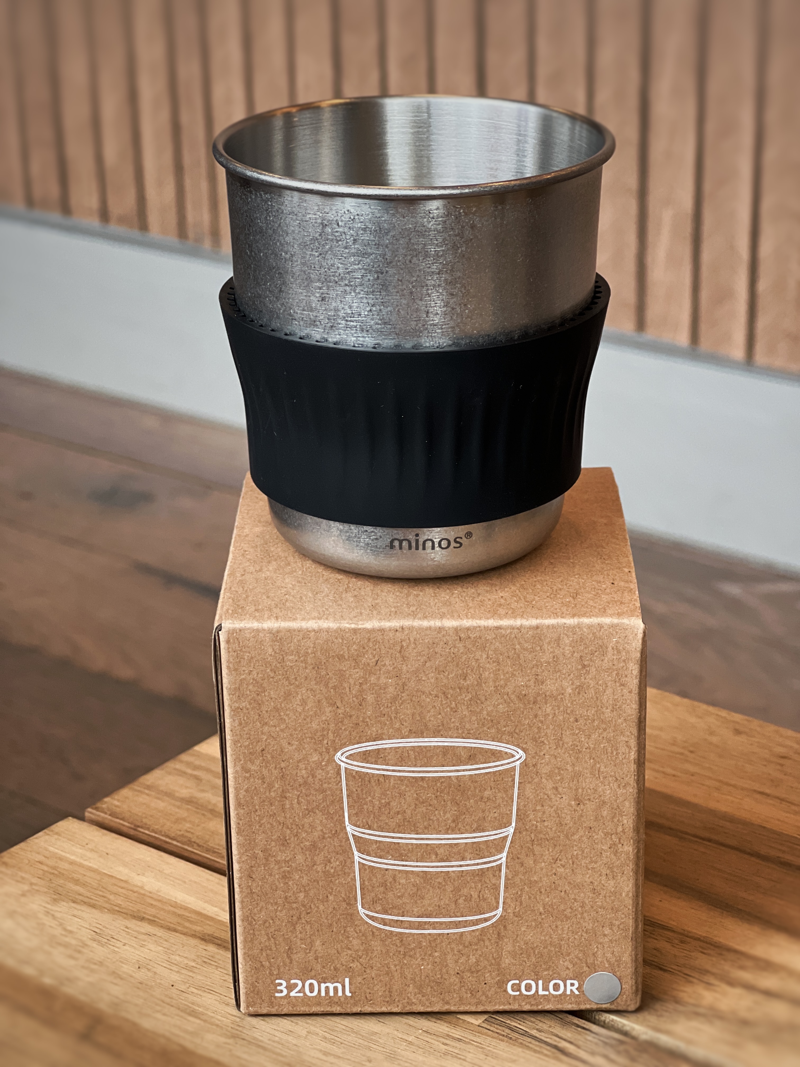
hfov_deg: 19.1
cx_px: 400
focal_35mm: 77
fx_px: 2373
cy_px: 534
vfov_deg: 25.3
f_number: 2.8
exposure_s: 1/121
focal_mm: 9
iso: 125
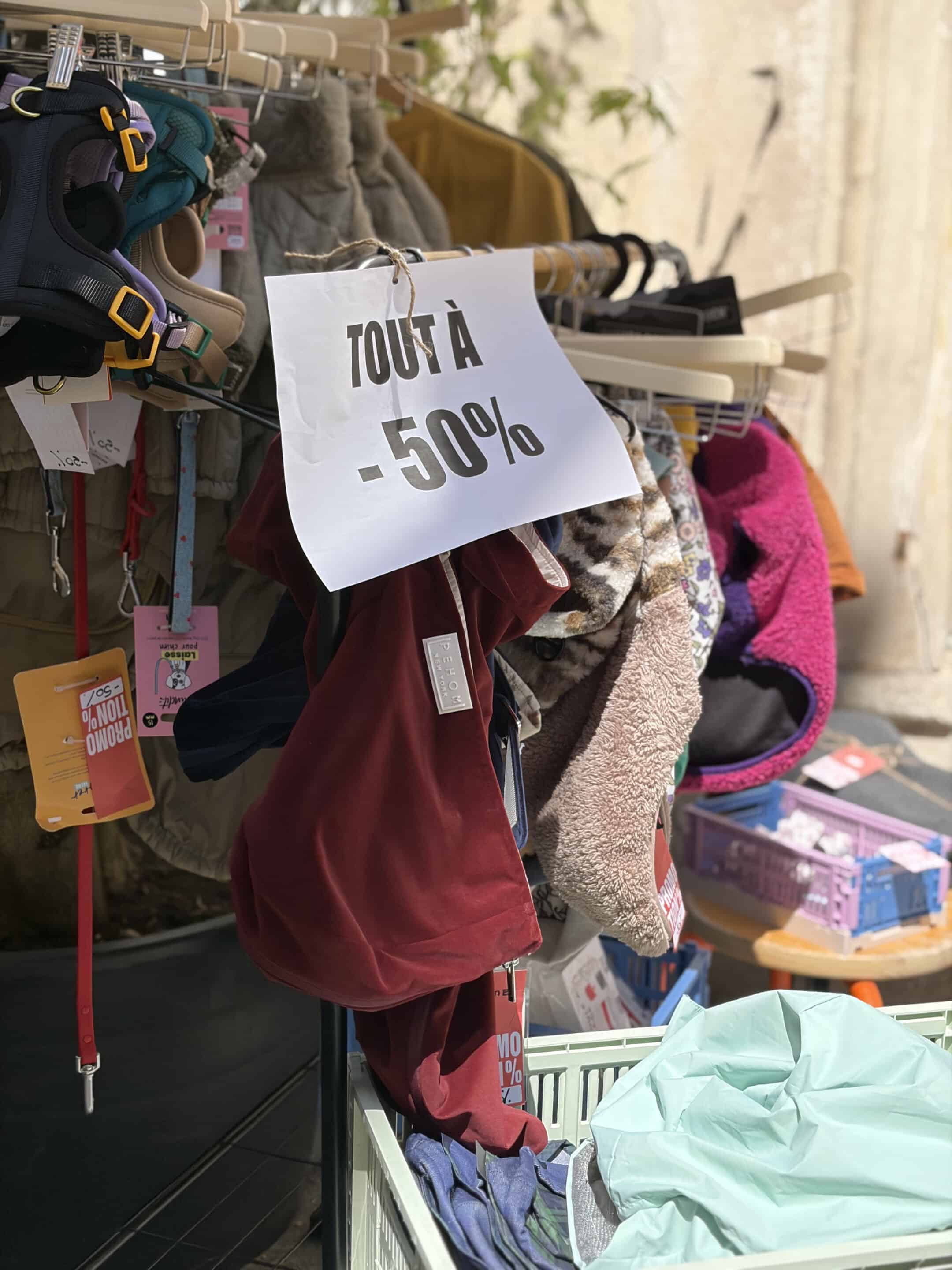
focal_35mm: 52
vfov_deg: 36.8
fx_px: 1907
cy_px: 635
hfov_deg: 28.0
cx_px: 476
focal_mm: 5.96
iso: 50
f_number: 1.6
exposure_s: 1/1799
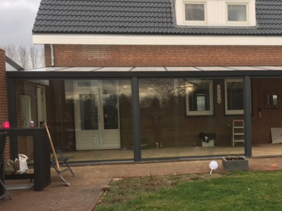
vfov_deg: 29.0
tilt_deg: -0.2
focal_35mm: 50
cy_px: 128
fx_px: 407
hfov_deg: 36.7
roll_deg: -0.1
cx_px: 231
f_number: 2.2
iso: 25
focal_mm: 4.15
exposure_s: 1/119
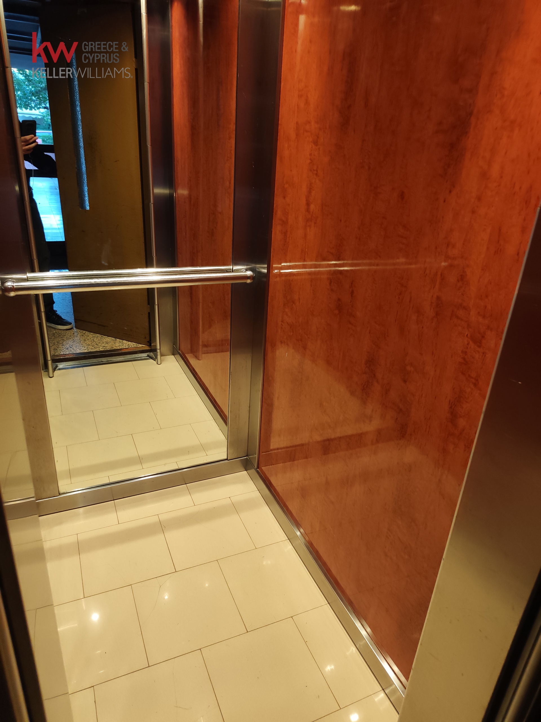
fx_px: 479
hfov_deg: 58.9
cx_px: 270
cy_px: 361
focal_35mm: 23
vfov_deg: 73.9
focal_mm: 6.04
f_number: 1.7
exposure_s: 1/50
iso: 500
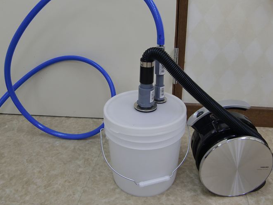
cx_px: 159
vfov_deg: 41.7
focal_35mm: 34
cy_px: 89
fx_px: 268
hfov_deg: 53.7
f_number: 2.6
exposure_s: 1/60
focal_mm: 4.9
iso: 125
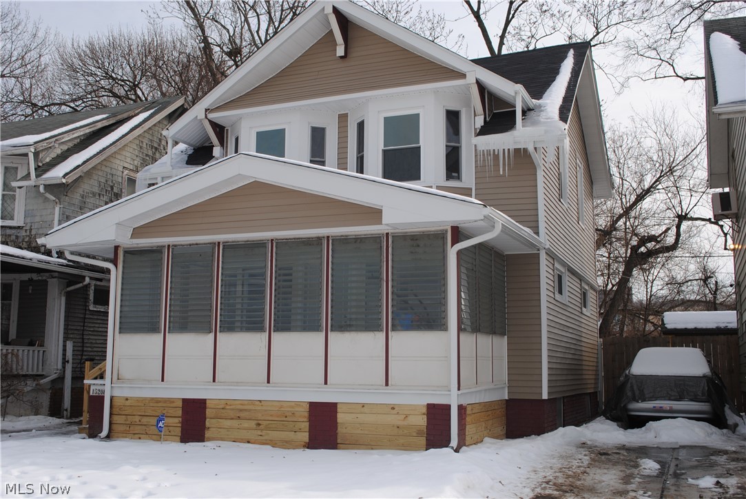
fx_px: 809
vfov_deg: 34.3
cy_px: 250
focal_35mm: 39
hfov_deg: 49.5
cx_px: 373
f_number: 9
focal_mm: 26
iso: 100
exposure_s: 1/320
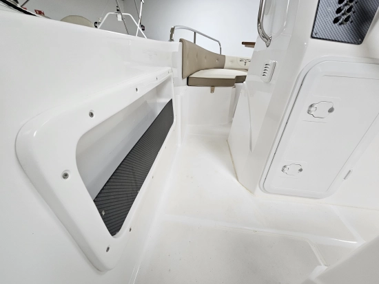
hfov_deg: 106.2
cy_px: 142
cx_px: 190
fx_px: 142
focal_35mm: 13
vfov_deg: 90.0
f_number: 2.2
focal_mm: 2.2
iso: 100
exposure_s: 1/50
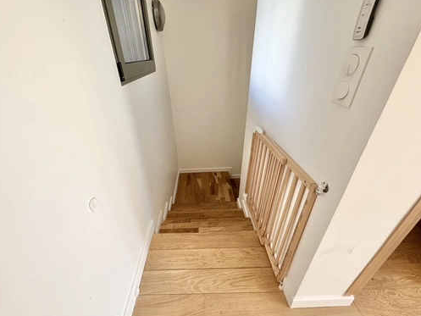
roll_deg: +2.6
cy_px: 159
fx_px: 182
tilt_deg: -30.2
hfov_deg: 98.1
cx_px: 200
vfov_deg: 81.8
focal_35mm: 15
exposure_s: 1/99
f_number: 2.2
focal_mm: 2.22
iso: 160
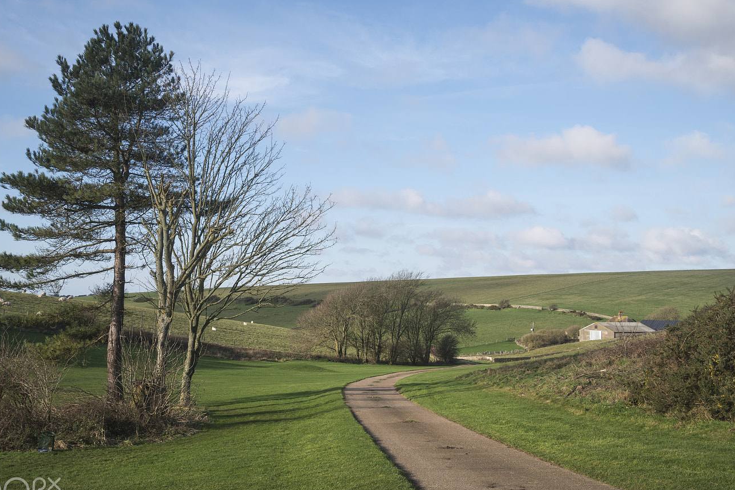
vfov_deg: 31.9
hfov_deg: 46.4
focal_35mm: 42
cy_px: 262
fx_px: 857
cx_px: 374
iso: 500
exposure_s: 1/500
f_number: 11
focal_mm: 34
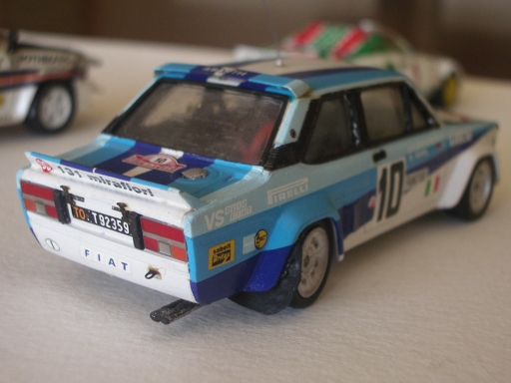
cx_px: 256
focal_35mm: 62
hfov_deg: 31.2
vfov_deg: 23.7
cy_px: 192
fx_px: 915
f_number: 3.5
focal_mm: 10.2
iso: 160
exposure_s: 1/80
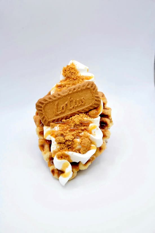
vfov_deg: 29.9
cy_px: 116
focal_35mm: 68
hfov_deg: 20.2
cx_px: 78
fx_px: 436
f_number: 5
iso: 400
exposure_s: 1/161
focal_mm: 45
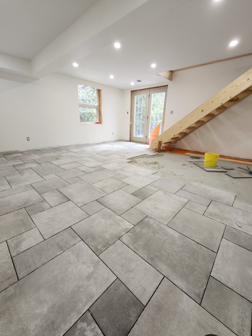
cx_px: 126
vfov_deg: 106.2
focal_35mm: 13
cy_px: 168
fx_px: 126
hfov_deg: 89.9
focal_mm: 2.2
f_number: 2.2
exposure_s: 1/60
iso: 125
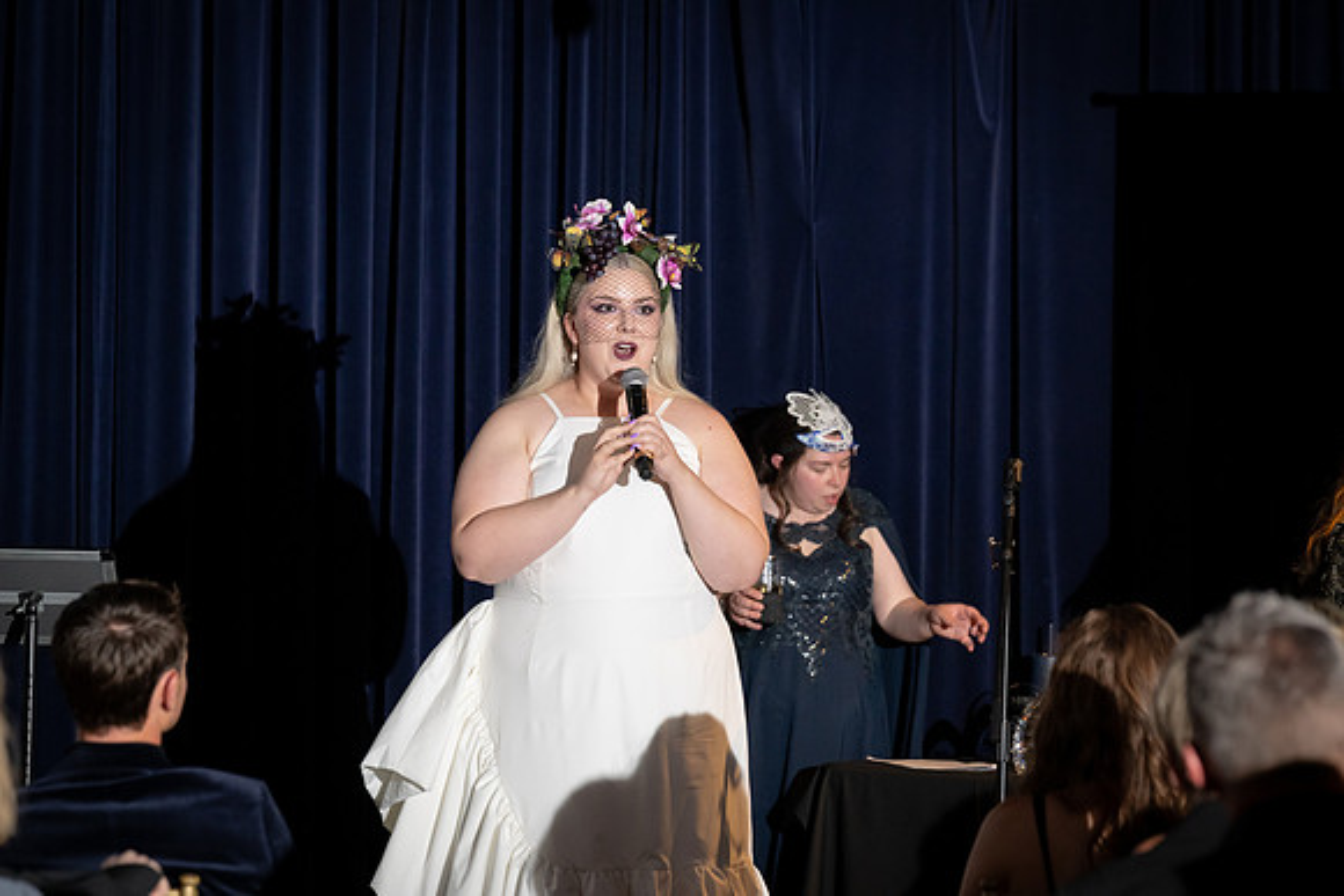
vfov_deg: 9.2
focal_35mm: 150
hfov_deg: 13.7
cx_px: 672
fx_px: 5601
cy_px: 448
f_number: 5
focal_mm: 150
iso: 2500
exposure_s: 1/200
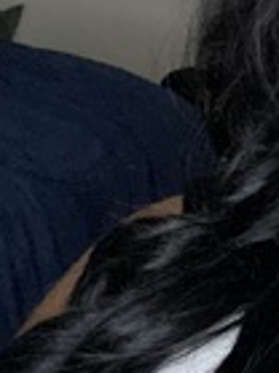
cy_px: 72
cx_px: 492
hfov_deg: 12.6
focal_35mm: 108
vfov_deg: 18.1
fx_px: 1162
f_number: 2.2
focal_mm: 2.71
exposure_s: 1/29
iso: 800
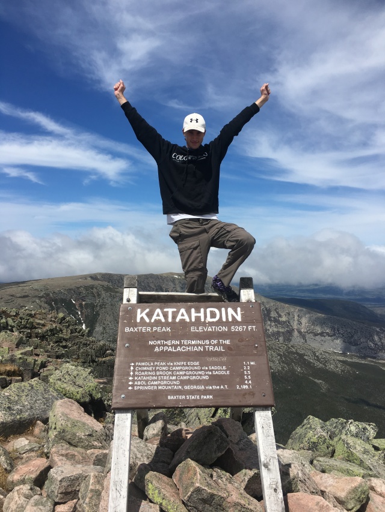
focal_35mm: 29
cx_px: 192
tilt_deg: +1.0
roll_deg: +0.2
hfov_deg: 48.2
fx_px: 430
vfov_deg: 61.7
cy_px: 256
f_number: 2.2
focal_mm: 4.15
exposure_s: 1/2959
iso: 25
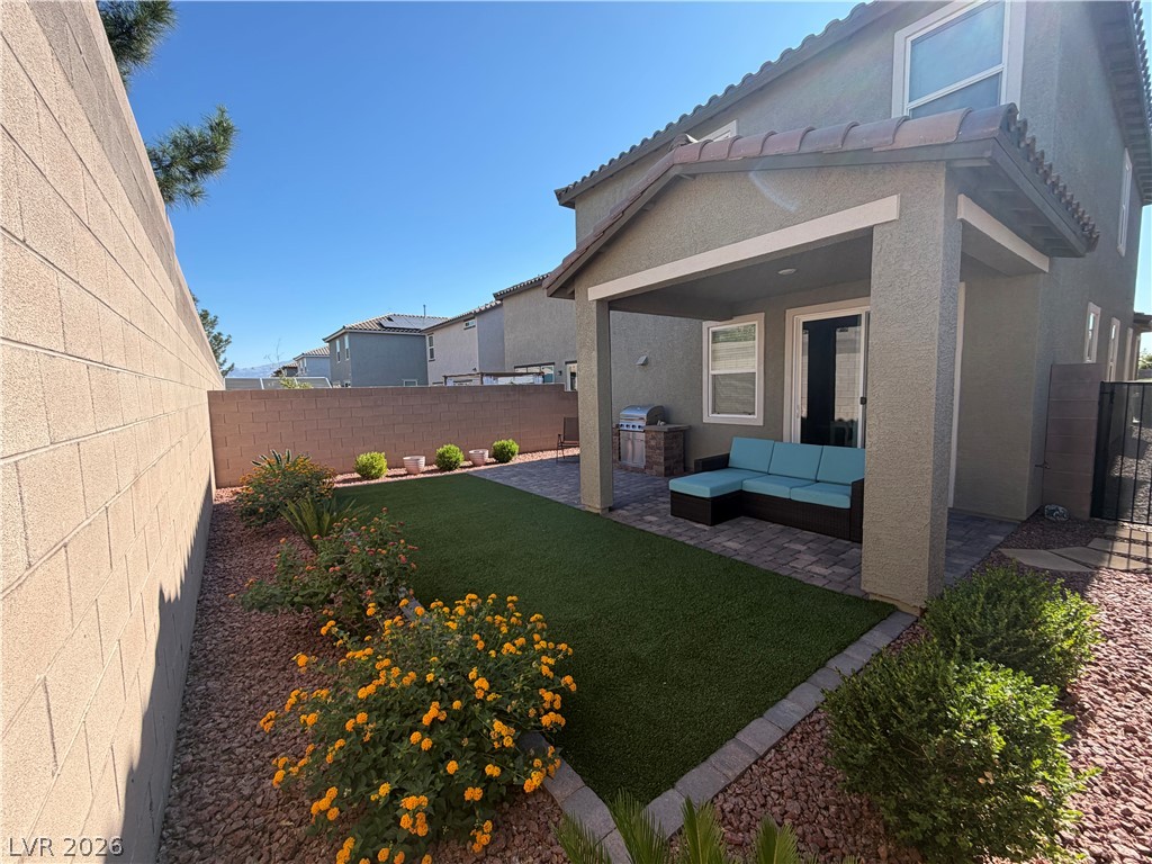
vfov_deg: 85.7
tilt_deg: -5.6
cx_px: 576
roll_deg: +1.5
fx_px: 466
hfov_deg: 102.1
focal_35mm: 14
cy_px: 432
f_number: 2.2
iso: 40
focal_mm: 2.22
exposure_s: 1/770
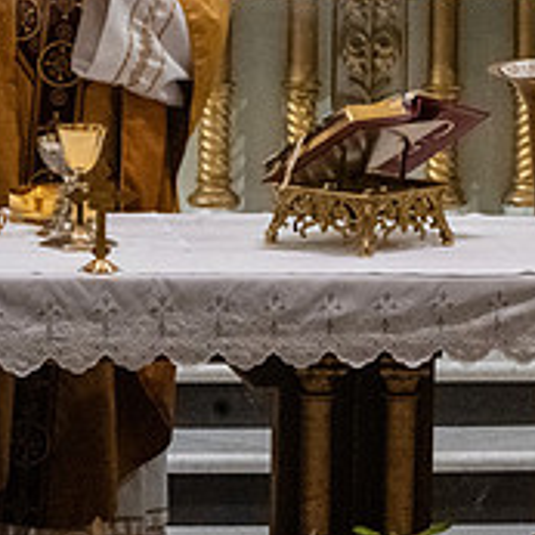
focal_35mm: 667
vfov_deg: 2.6
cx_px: 279
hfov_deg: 2.6
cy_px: 99
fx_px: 11663
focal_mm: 200
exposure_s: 1/60
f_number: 14
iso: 5000
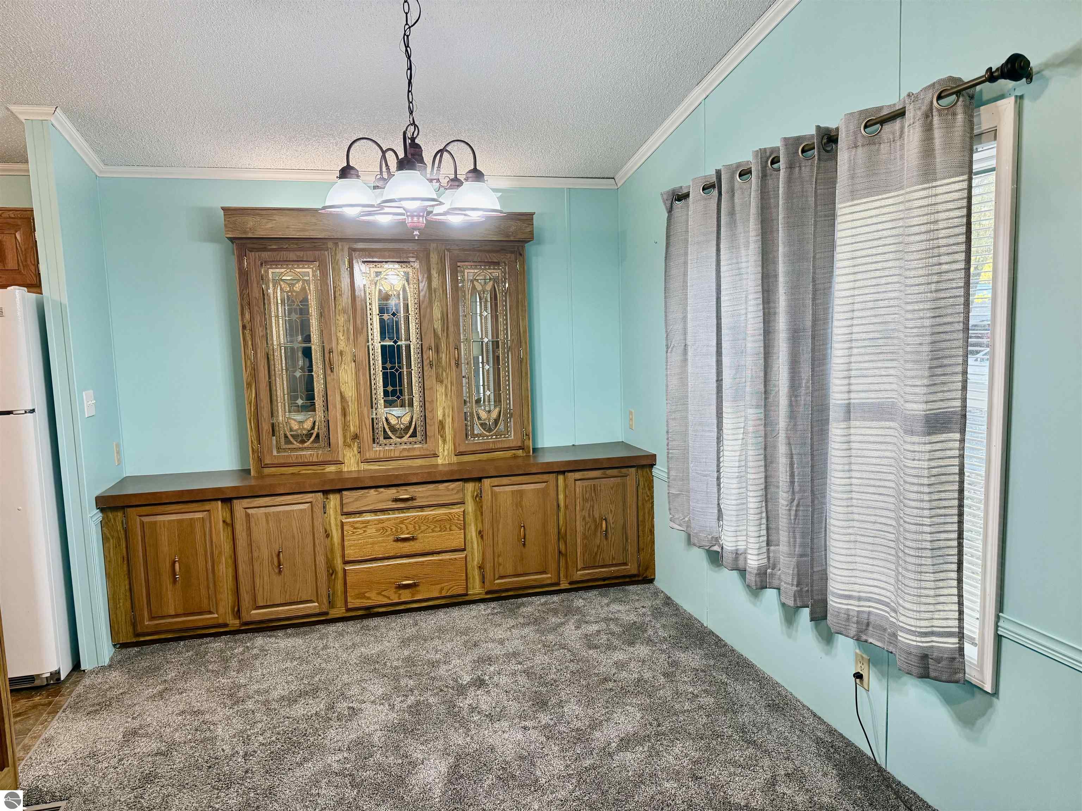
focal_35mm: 24
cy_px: 406
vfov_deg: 56.8
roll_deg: +1.3
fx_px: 750
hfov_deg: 71.6
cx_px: 541
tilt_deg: -6.0
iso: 200
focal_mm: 6.76
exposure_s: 1/120
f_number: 1.78
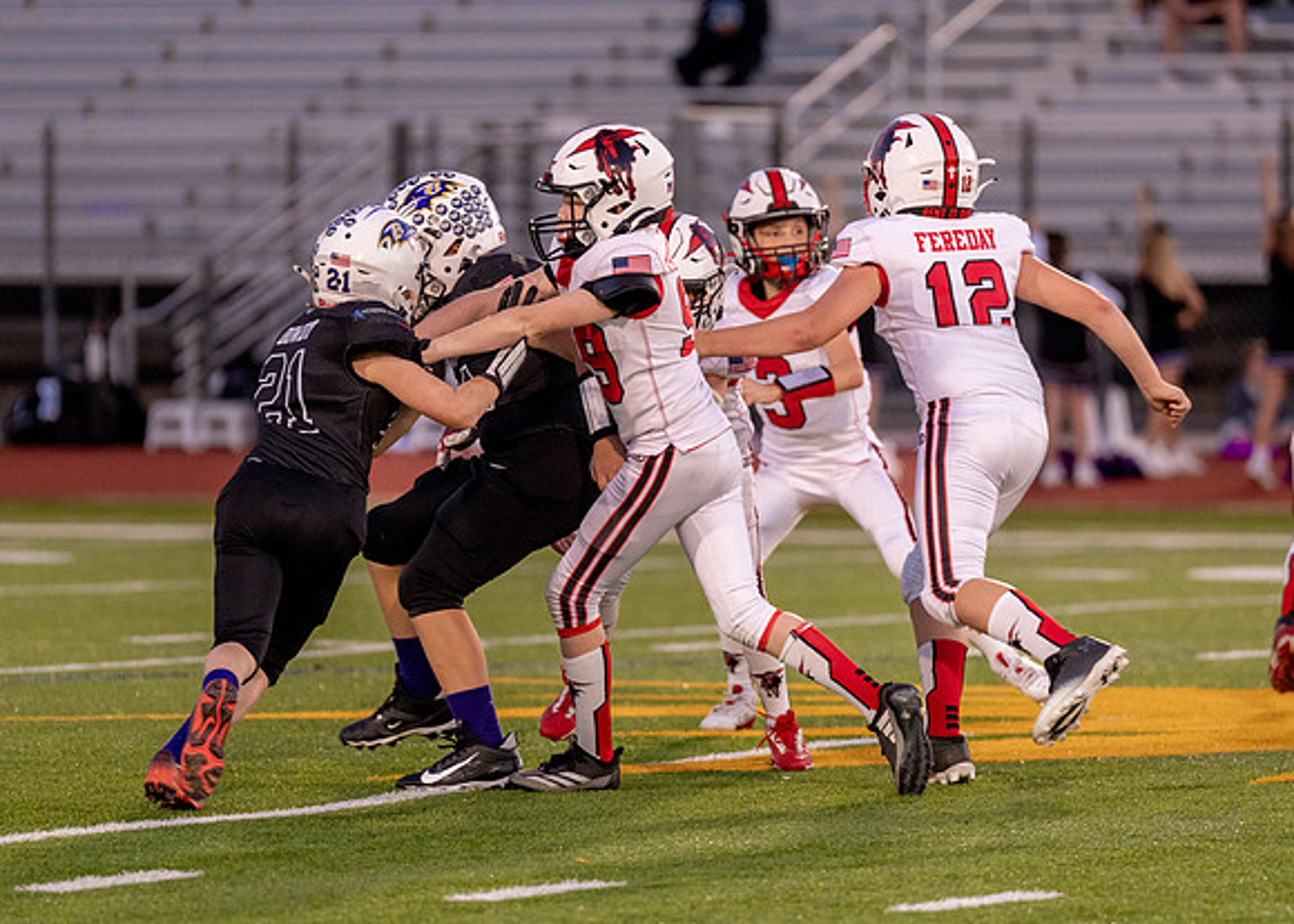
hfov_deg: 6.5
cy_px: 470
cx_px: 703
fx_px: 11370
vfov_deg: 4.7
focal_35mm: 309
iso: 1600
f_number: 2.8
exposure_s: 1/1000
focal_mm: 200
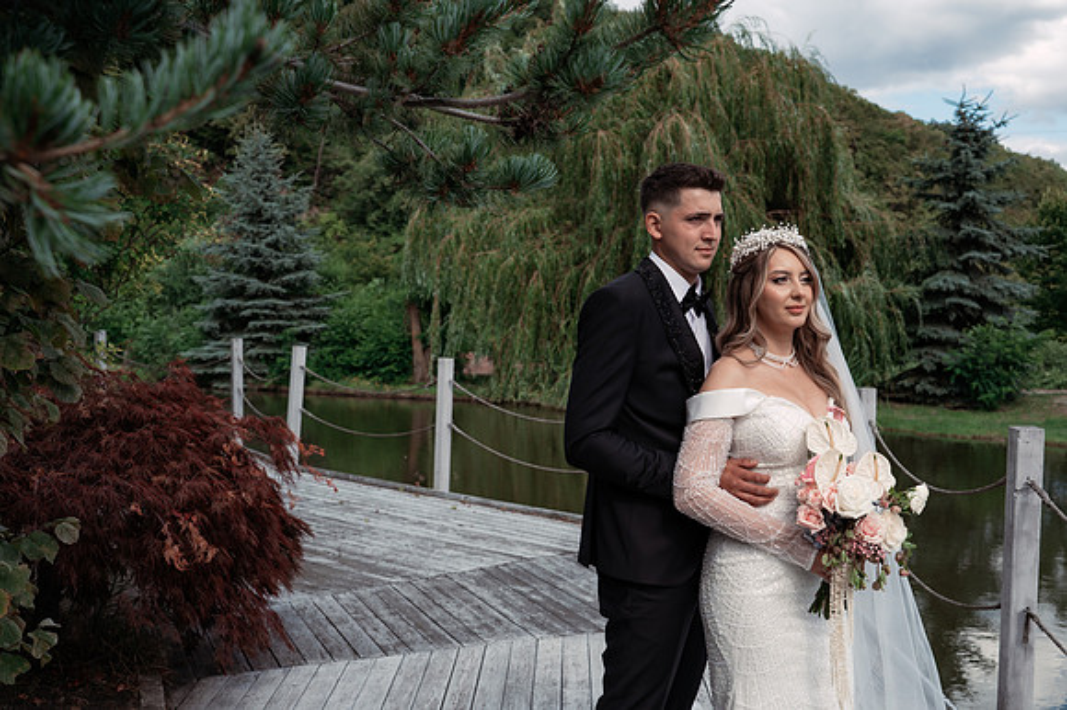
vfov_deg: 33.8
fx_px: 1169
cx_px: 556
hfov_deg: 49.0
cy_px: 389
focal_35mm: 39
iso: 160
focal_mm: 36
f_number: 5
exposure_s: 1/500
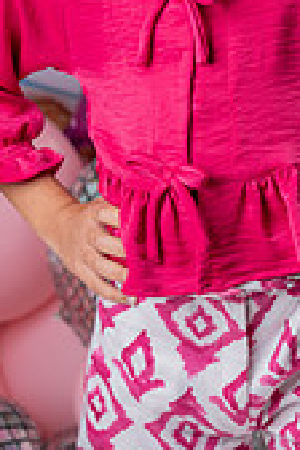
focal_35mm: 134
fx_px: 1675
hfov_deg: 10.2
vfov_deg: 15.1
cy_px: 32
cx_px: 182
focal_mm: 50
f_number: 4.5
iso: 100
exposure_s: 1/100
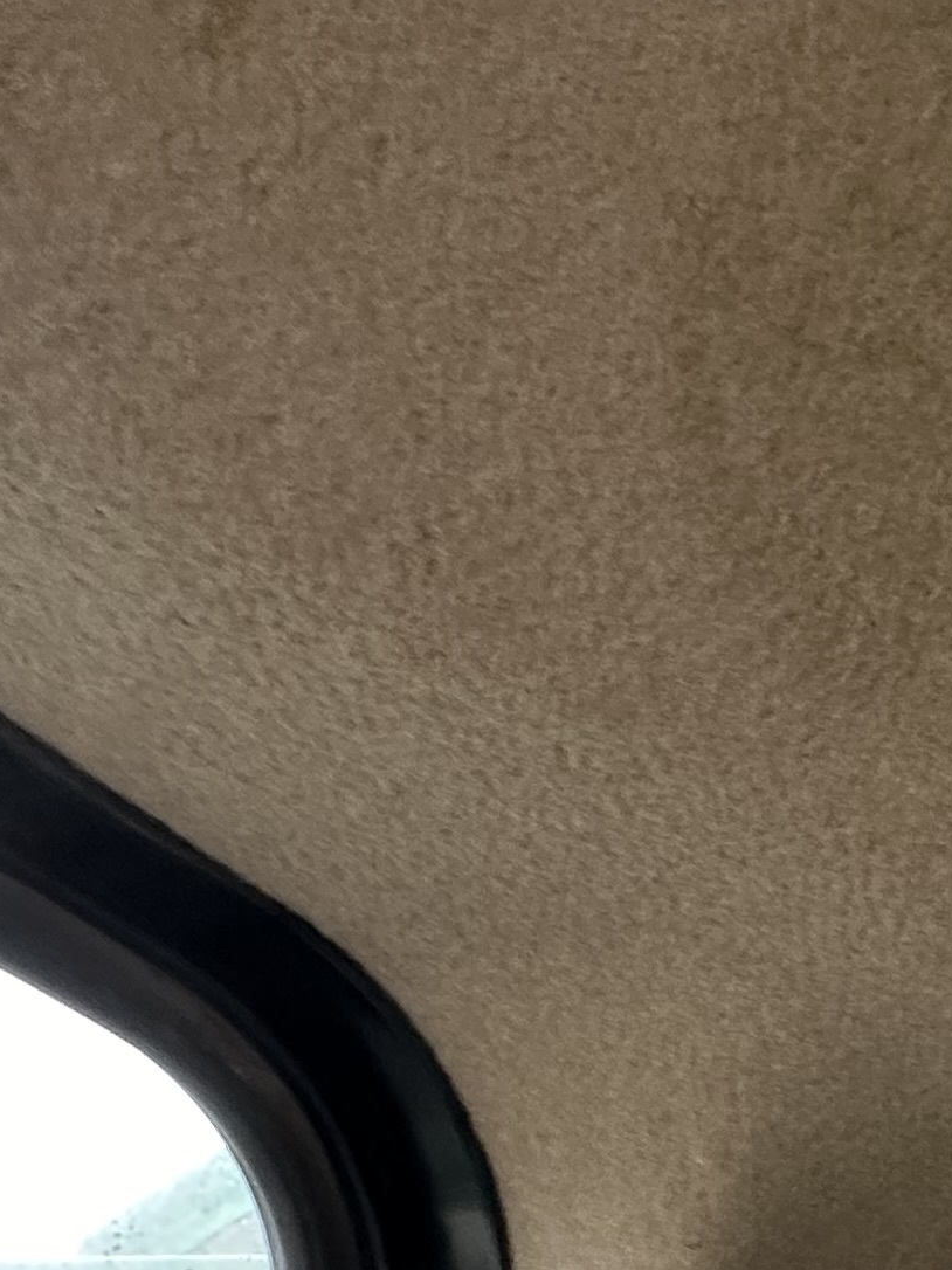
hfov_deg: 22.9
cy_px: 1608
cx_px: 1416
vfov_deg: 30.1
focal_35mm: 52
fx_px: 1908
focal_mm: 2.22
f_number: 2.2
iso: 200
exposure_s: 1/62
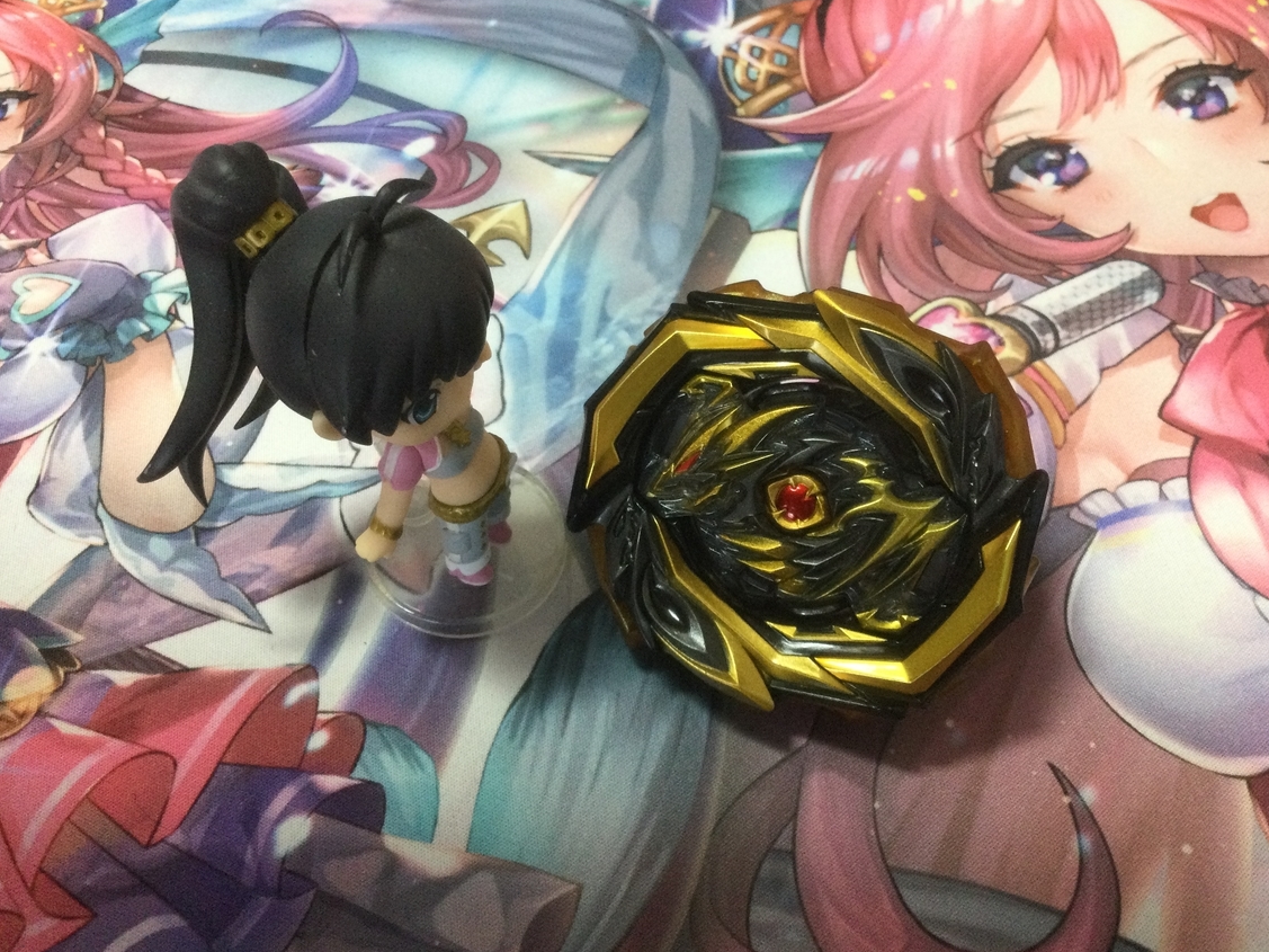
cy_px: 497
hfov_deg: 55.3
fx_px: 1210
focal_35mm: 33
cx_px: 673
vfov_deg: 42.9
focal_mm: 3.3
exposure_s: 1/30
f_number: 2.4
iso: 125
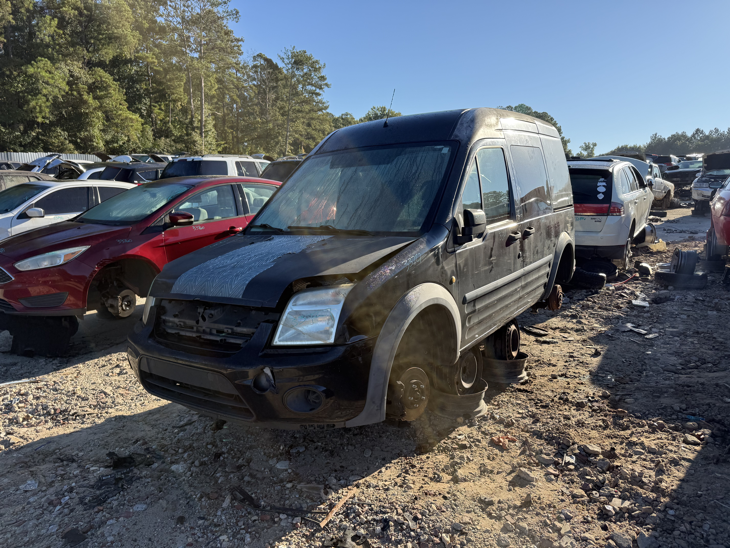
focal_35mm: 24
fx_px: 506
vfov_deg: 56.8
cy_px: 274
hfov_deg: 71.6
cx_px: 365
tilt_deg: -5.7
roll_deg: +0.2
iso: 80
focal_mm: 6.76
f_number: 1.78
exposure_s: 1/2169
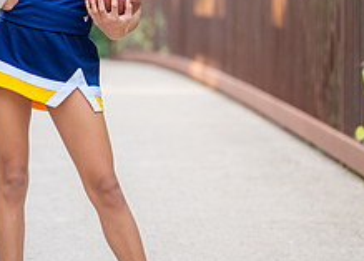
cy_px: 54
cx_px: 85
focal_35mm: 177
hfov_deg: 11.3
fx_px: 1832
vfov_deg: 8.1
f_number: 1.2
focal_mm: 50
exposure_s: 1/500
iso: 200
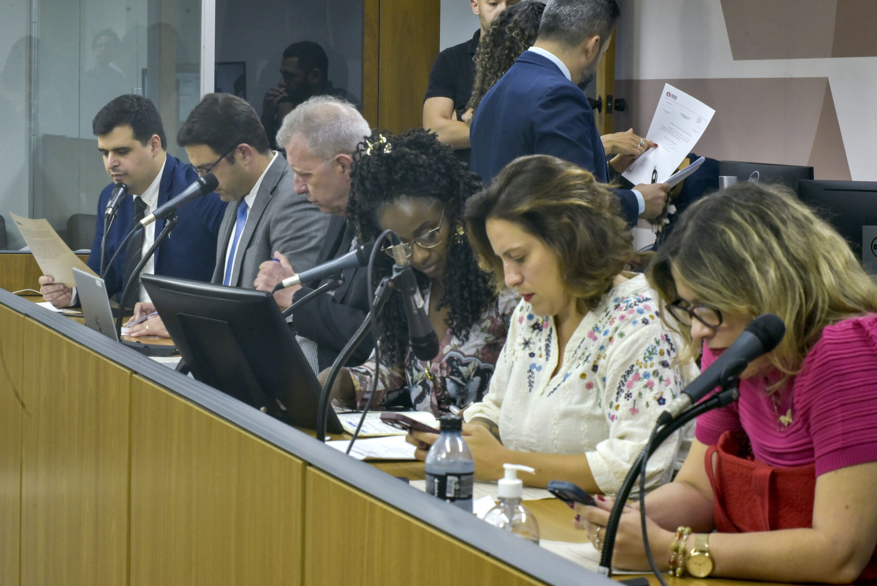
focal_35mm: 90
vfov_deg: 15.2
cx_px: 438
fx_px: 2193
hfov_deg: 22.6
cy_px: 293
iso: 1600
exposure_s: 1/40
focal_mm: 90
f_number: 18
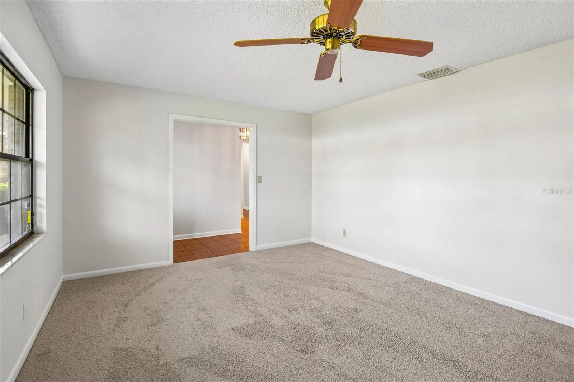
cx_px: 287
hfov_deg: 96.7
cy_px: 191
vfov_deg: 73.7
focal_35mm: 16
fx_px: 255
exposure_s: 1/15
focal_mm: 16
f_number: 8
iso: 400
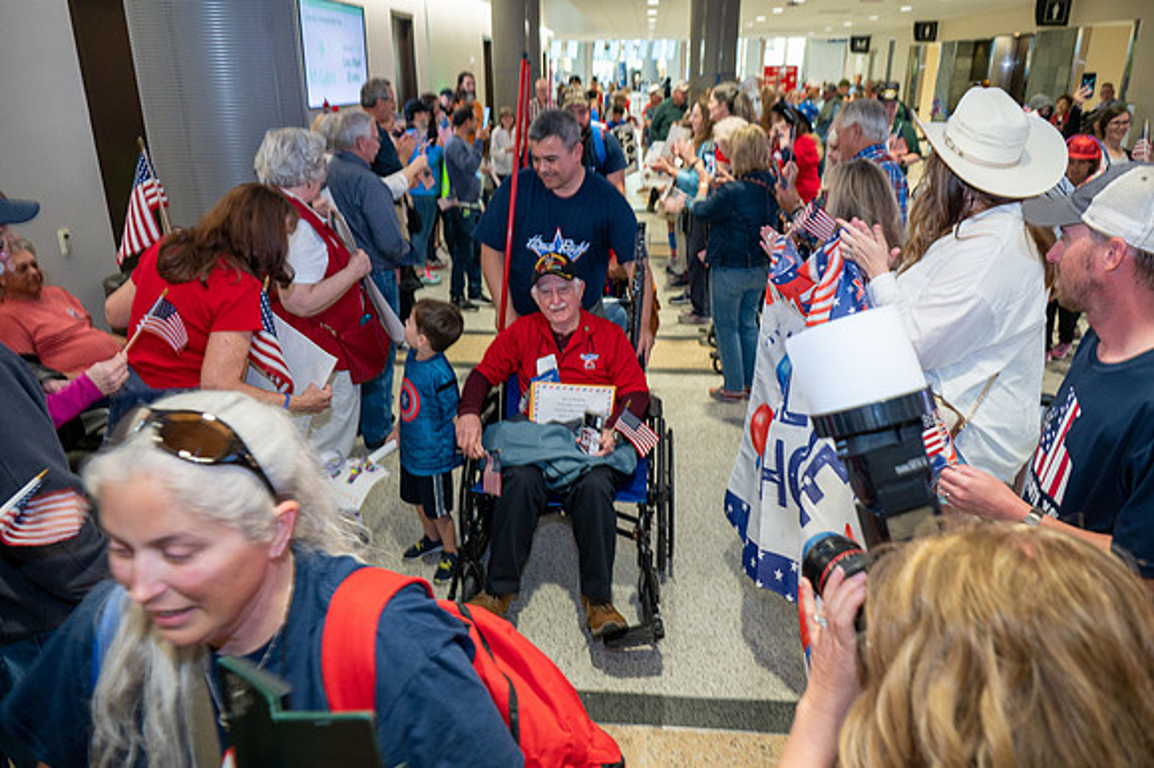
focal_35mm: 26
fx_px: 849
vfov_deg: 48.7
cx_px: 577
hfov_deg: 68.4
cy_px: 384
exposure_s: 1/40
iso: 800
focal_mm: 26.5
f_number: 4.5
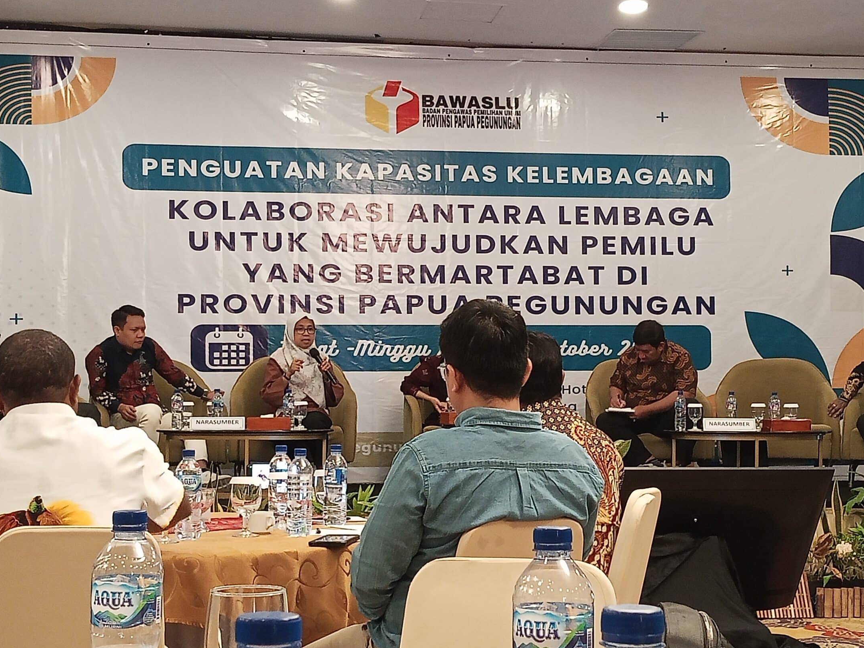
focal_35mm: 64
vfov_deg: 22.9
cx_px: 478
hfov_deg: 30.2
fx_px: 1597
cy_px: 370
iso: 800
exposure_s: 1/50
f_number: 1.8
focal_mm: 3.98
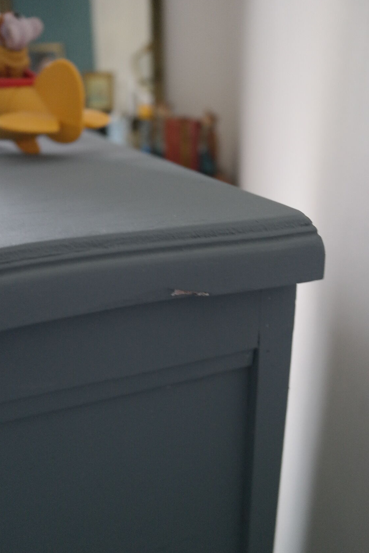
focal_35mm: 31
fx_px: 476
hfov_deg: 42.3
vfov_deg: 60.3
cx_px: 189
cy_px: 278
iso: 1600
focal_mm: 20
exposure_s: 1/40
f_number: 3.5
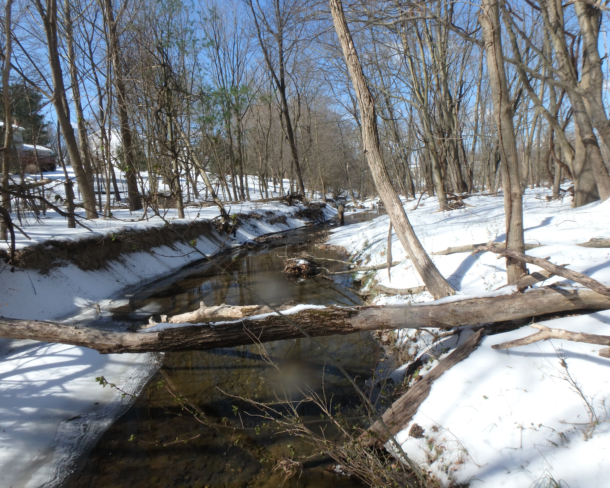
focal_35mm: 22
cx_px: 297
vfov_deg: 63.1
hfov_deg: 75.0
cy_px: 245
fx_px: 397
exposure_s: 1/400
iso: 125
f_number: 6
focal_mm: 3.7
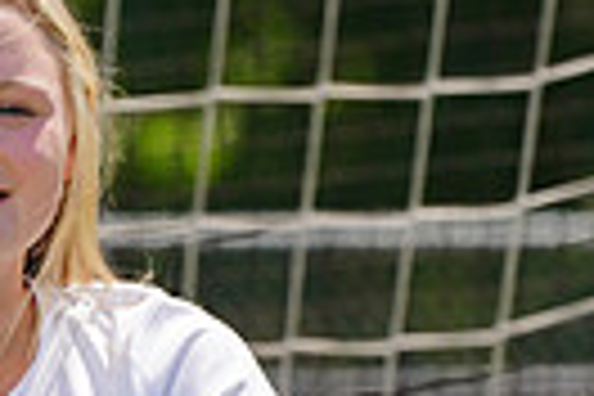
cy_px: 572
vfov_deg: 0.9
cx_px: 392
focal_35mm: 1571
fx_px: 25919
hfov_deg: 1.3
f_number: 11
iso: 200
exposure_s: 1/250
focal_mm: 358
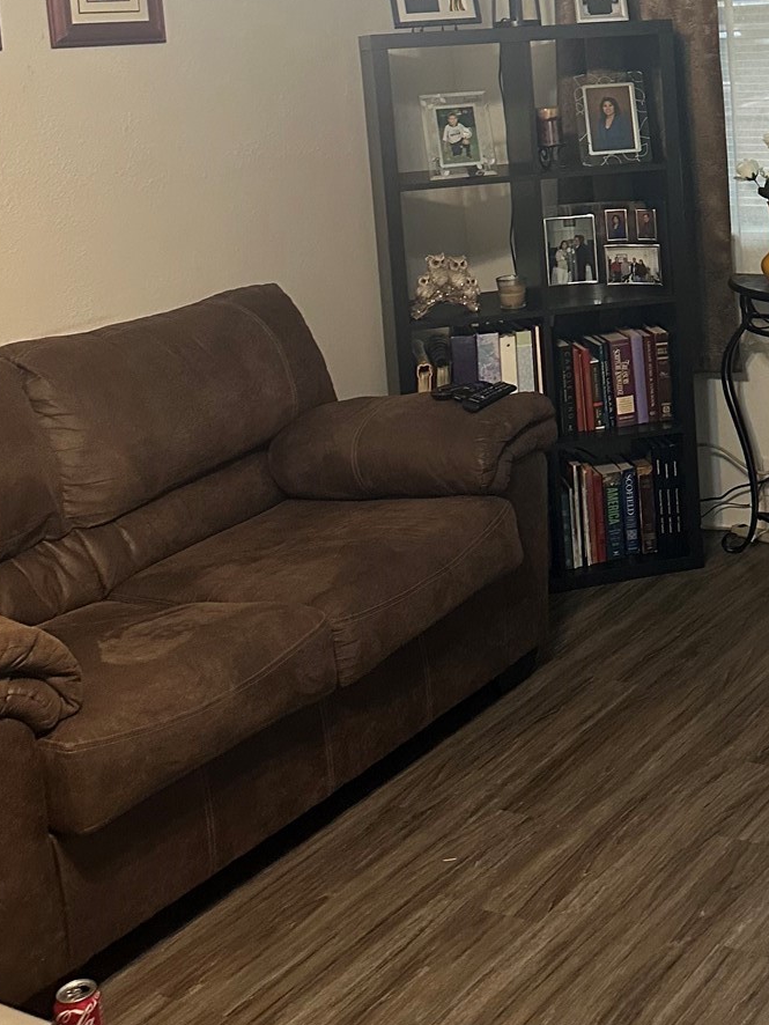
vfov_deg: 35.5
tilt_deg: -4.0
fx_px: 1540
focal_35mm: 52
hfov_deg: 26.9
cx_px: 723
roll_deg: +2.7
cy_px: 196
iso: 400
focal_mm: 6.86
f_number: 1.78
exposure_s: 1/60
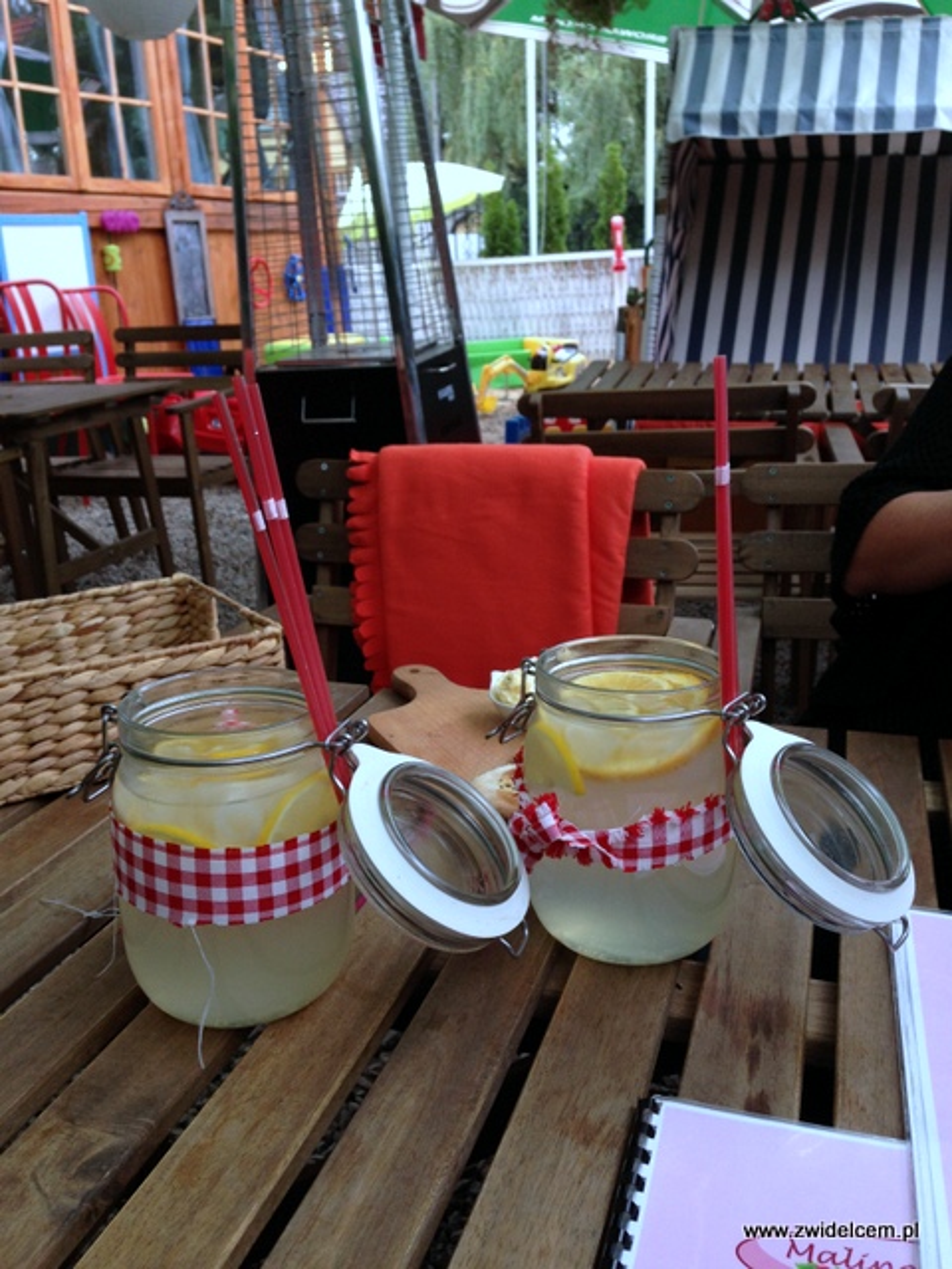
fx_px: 1210
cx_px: 476
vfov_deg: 55.4
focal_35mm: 33
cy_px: 634
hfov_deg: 42.9
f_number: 2.4
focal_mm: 4.13
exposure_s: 1/120
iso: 80
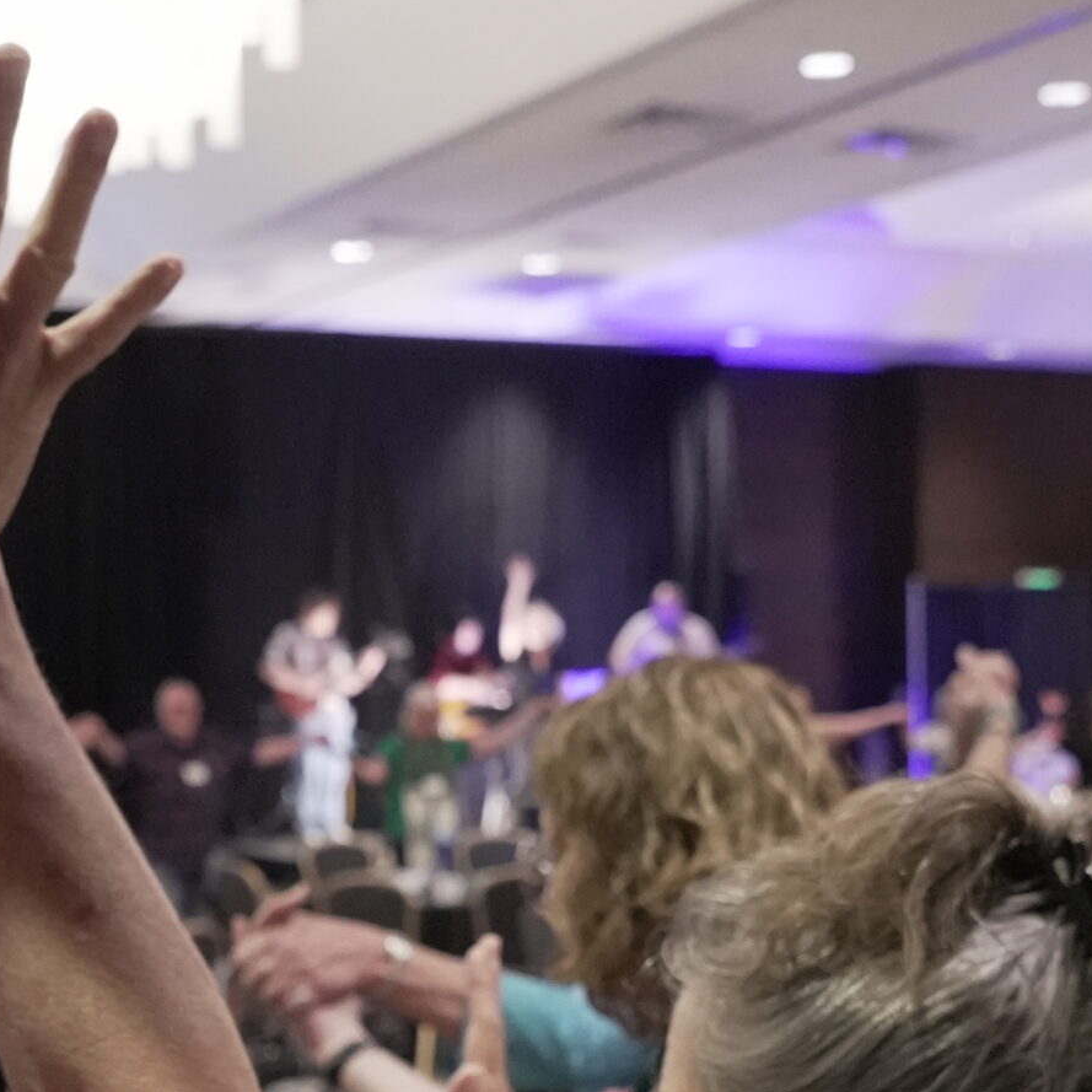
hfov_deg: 24.3
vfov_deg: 23.5
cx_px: 479
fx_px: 2534
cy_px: 1035
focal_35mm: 71
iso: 12800
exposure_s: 1/160
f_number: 5
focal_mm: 29
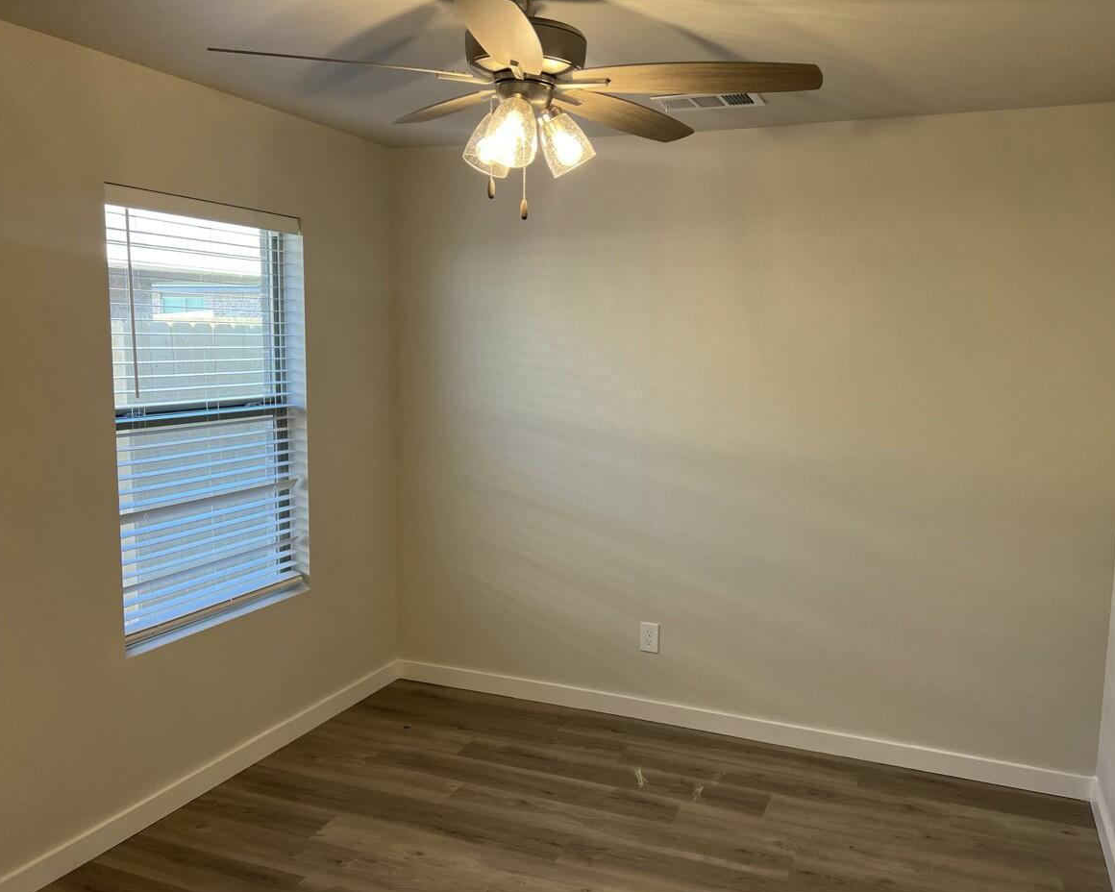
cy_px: 459
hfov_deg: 62.1
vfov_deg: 51.5
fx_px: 924
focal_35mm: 28
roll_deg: -1.5
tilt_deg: -9.0
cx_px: 604
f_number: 1.5
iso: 80
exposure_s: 1/120
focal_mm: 5.7
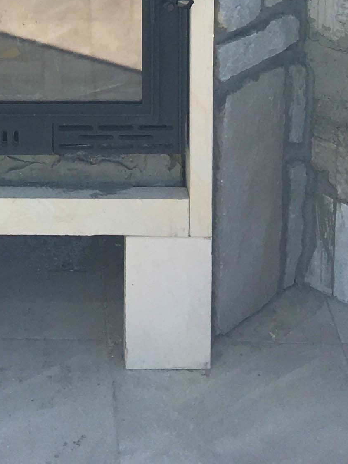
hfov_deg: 14.0
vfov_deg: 16.3
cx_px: -7
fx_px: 1394
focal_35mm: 104
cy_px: -336
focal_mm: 4.15
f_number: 2.2
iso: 25
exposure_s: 1/279
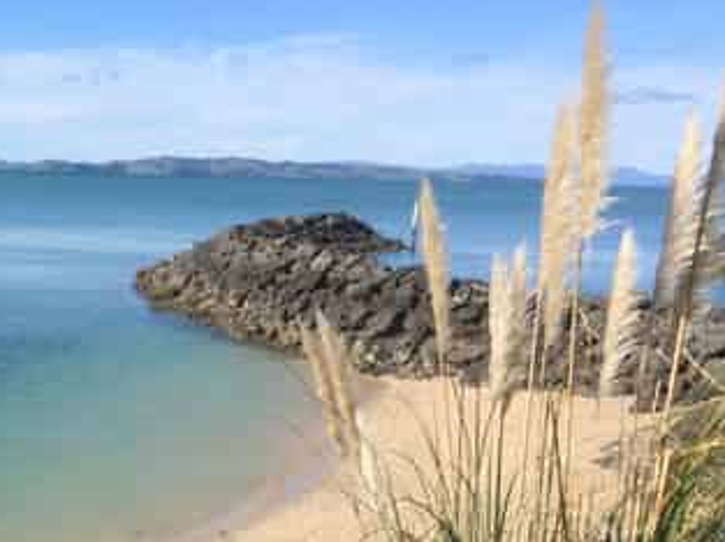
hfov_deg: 30.1
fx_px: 1276
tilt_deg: -9.8
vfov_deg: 23.7
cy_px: 416
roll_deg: -0.4
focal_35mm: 61
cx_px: 46
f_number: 2.2
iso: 32
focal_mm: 4.15
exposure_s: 1/1953
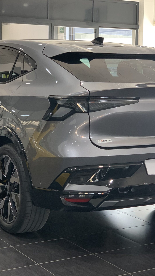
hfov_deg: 15.9
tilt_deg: -6.5
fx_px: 555
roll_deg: -0.9
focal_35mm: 76
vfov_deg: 27.9
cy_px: 138
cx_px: 77
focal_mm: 6
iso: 125
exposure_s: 1/100
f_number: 2.4
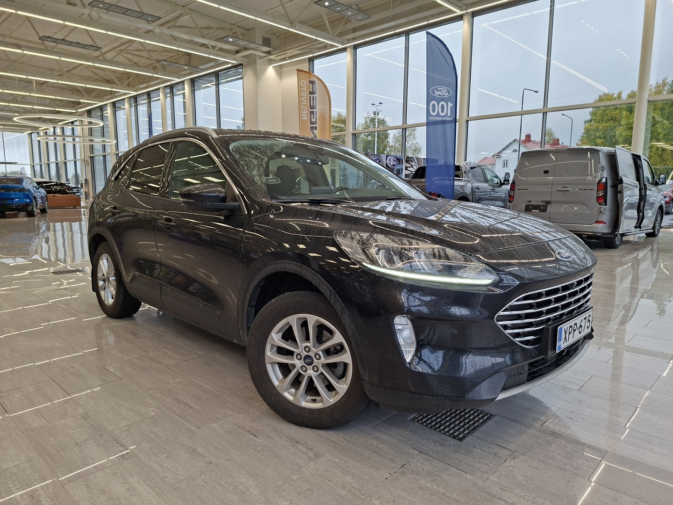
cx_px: 336
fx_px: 447
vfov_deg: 58.9
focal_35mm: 23
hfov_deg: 73.9
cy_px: 252
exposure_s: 1/155
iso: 40
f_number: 1.8
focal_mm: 5.54
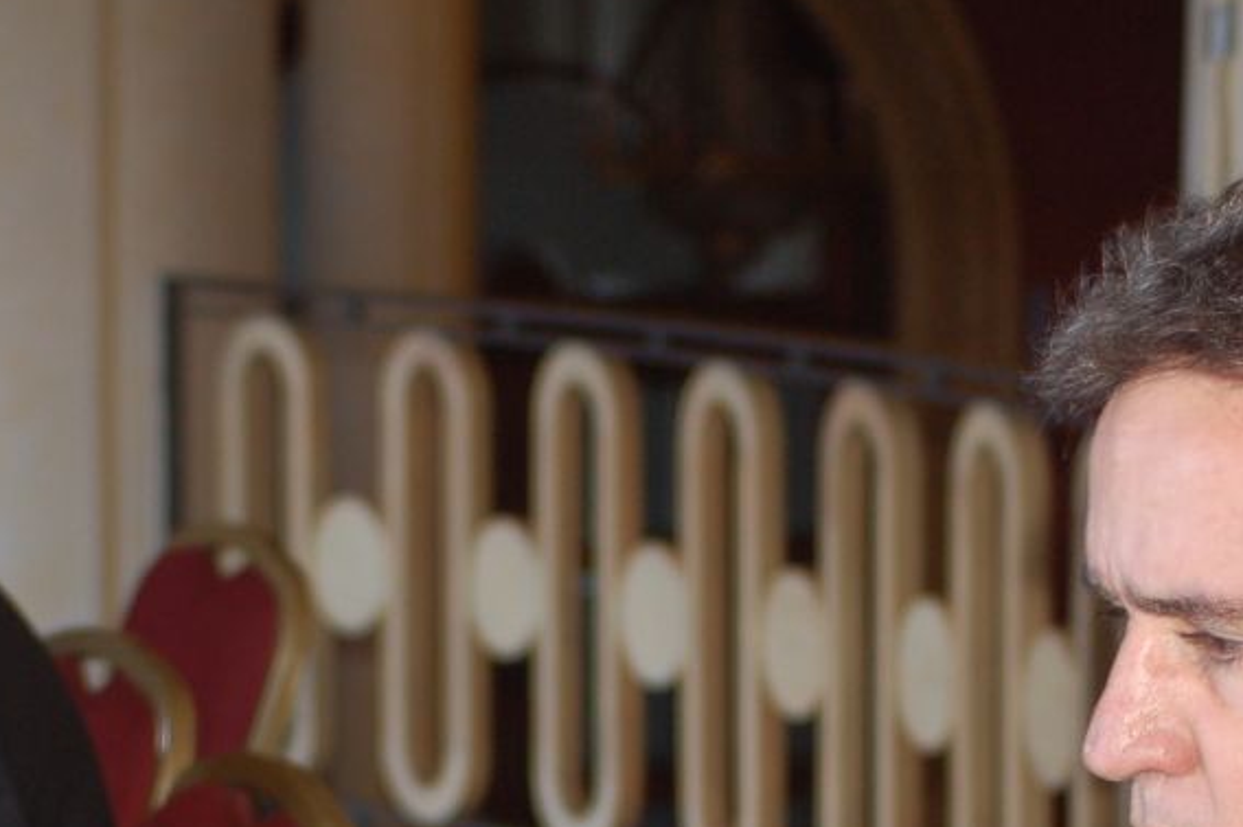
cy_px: 1042
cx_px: 438
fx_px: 6589
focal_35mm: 191
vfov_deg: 7.1
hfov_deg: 10.8
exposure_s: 1/60
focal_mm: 48
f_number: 4.5
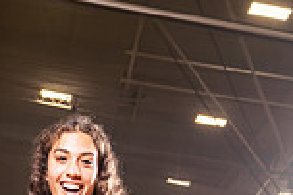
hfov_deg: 24.4
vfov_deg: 13.3
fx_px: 675
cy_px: 432
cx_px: 94
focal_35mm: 83
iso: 100
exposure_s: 1/125
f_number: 6.3
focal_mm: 28
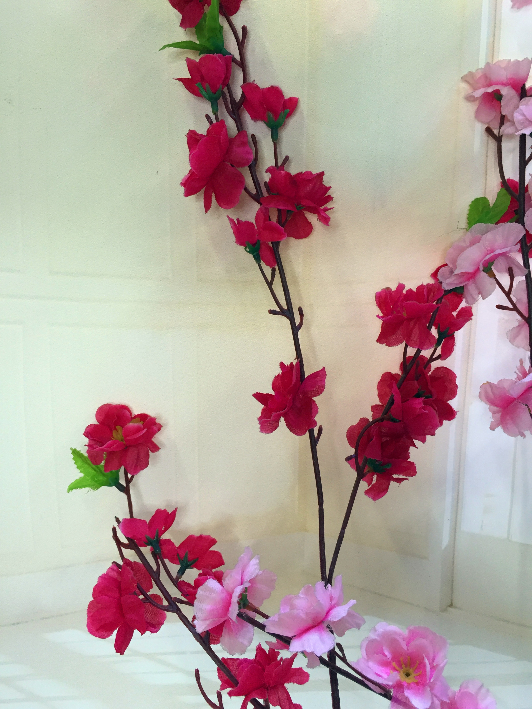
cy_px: 354
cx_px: 266
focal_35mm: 29
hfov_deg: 48.2
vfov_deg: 61.7
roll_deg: +0.8
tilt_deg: -23.1
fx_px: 594
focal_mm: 4.15
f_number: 2.2
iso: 80
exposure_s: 1/33
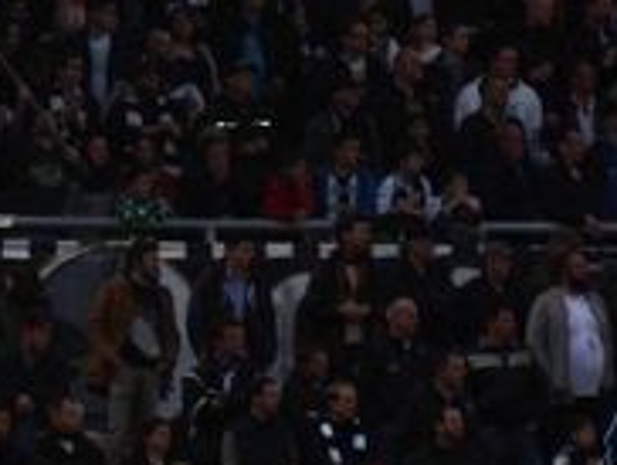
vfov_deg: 2.1
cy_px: -93
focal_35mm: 700
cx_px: -247
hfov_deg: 2.8
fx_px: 12493
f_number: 3.7
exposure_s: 1/125
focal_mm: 39.9
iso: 100
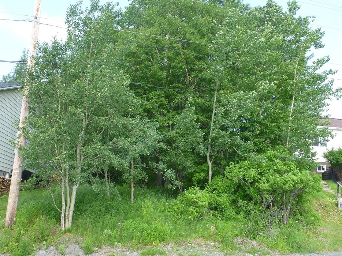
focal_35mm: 34
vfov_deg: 41.8
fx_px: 336
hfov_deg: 53.9
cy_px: 130
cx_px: 179
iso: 100
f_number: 3.5
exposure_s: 1/160
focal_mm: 5.5
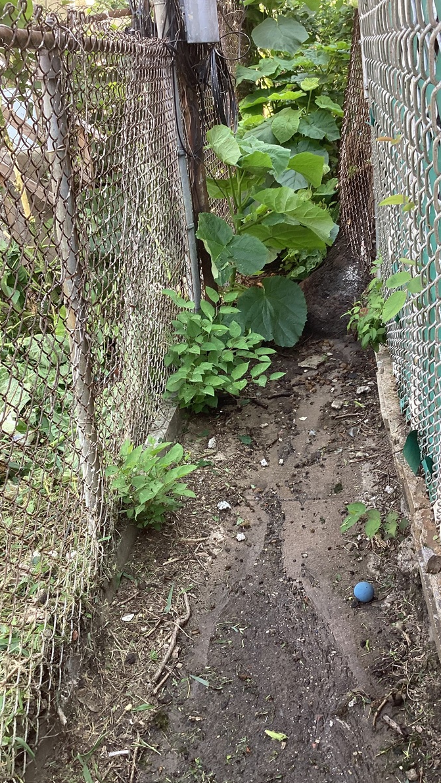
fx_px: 706
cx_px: 225
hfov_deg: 34.7
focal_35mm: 34
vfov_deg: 58.0
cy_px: 393
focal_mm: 3.3
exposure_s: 1/120
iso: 64
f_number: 2.4
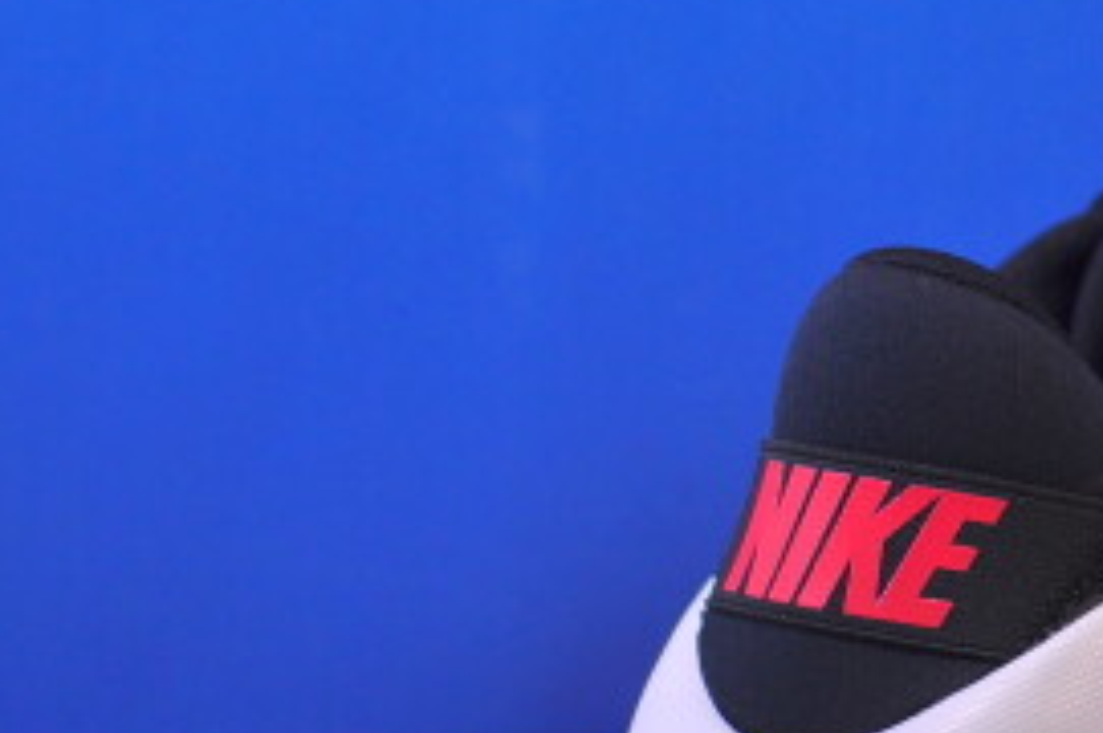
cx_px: 1490
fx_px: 6763
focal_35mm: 221
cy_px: 140
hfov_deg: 9.1
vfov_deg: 6.2
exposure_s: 1/320
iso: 250
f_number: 2.5
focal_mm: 50
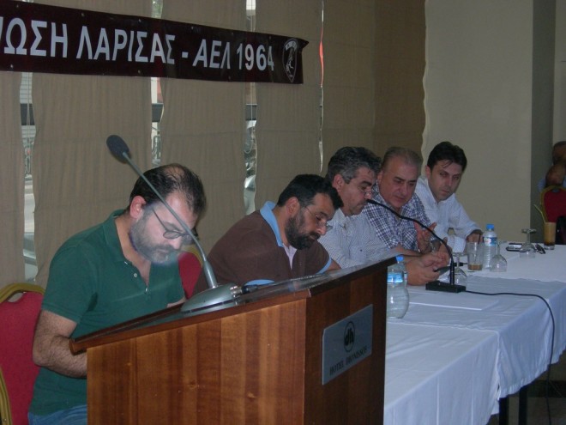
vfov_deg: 20.4
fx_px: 1177
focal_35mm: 72
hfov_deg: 27.0
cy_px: 212
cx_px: 283
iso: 200
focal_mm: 14.9
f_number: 3.7
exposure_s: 1/60.1
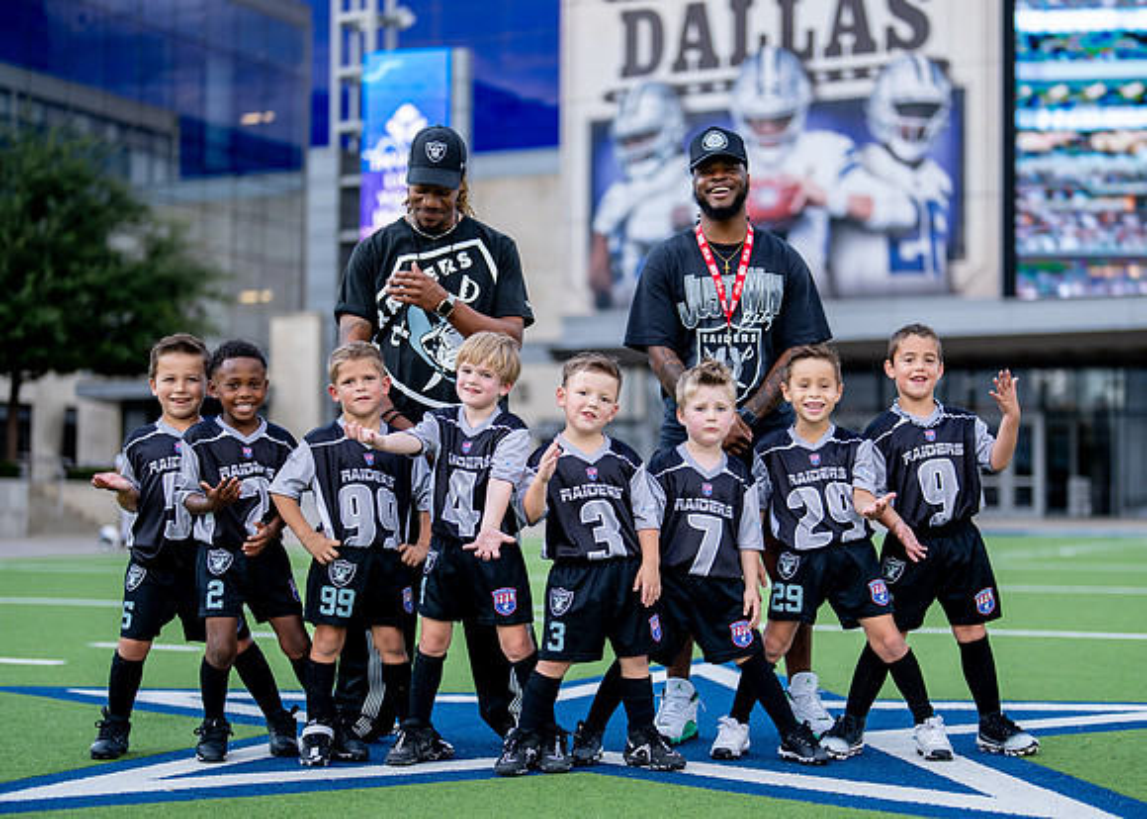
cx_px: 624
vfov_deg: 22.1
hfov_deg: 30.7
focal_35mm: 64
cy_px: 467
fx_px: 2090
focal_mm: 50
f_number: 1.2
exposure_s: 1/1250
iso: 100
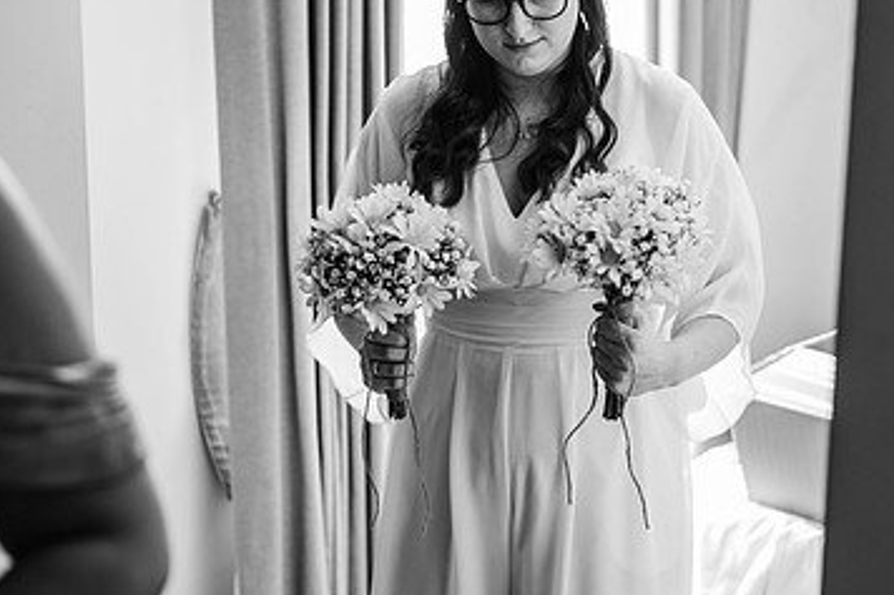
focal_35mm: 57
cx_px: 455
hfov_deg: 35.1
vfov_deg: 23.7
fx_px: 1415
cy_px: 228
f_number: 2
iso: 360
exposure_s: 1/200
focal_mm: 35
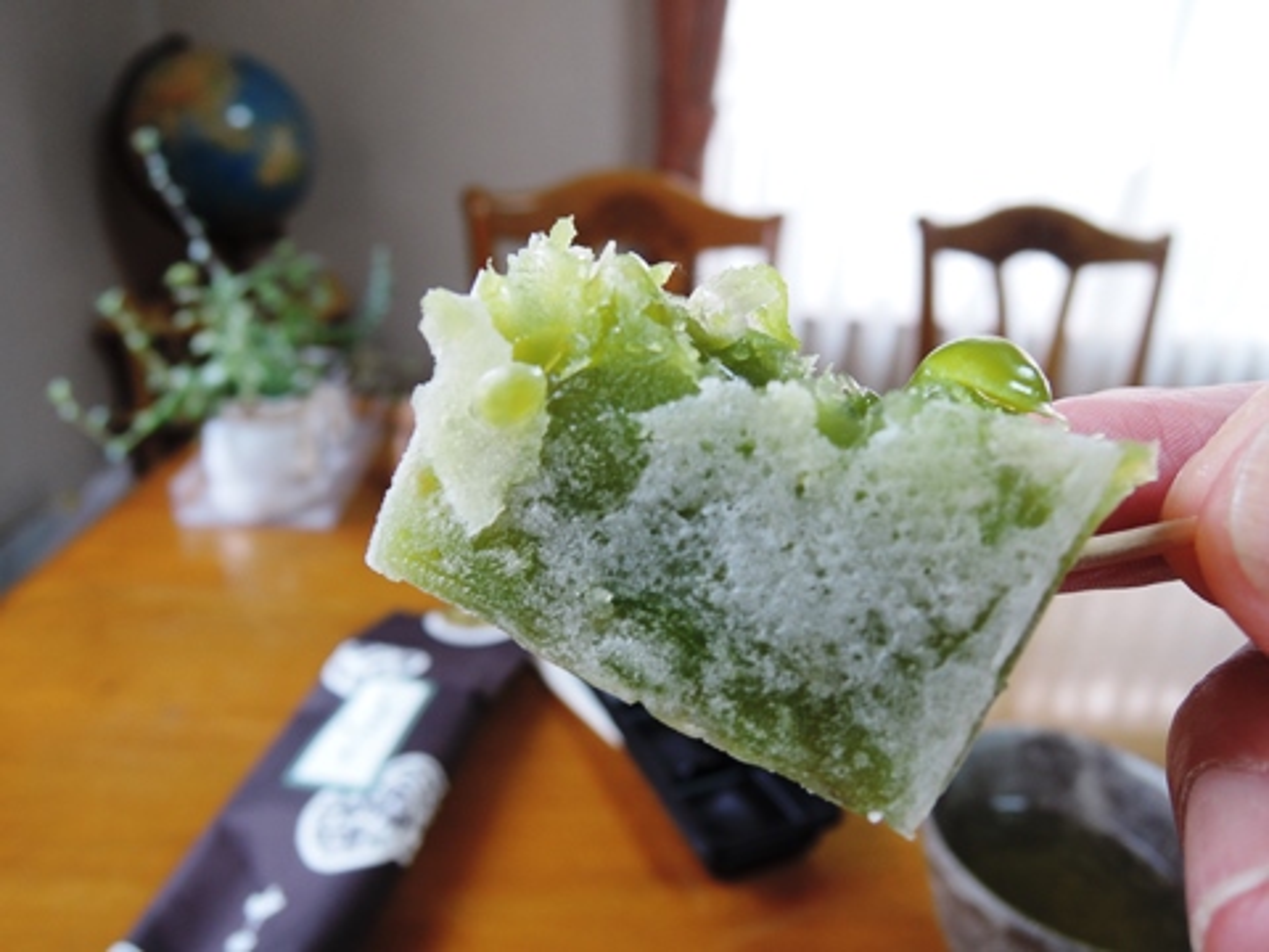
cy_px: 476
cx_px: 634
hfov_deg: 71.6
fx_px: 880
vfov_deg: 56.8
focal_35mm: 24
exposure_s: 1/30
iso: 140
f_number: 2.8
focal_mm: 5.1
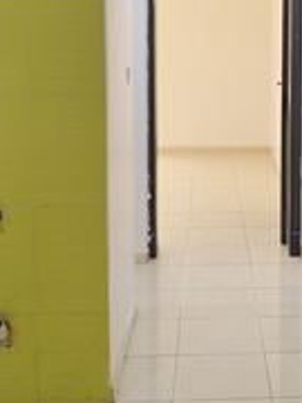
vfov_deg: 28.9
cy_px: 95
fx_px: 768
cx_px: 272
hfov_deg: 21.7
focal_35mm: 66
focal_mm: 4.7
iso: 461
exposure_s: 1/50
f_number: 1.8
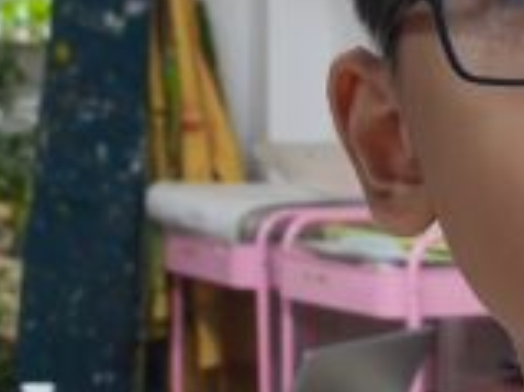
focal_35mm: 220
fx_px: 3328
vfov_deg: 6.7
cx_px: 597
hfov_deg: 8.9
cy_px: 576
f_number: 1.7
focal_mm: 5.35
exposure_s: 1/135
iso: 80
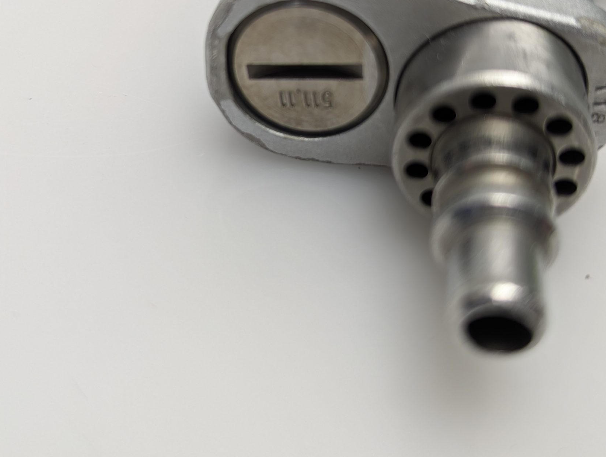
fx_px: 649
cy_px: 122
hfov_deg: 50.1
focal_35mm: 37
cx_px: 301
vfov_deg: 37.9
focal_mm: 6.81
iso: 127
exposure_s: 1/100
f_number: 1.85
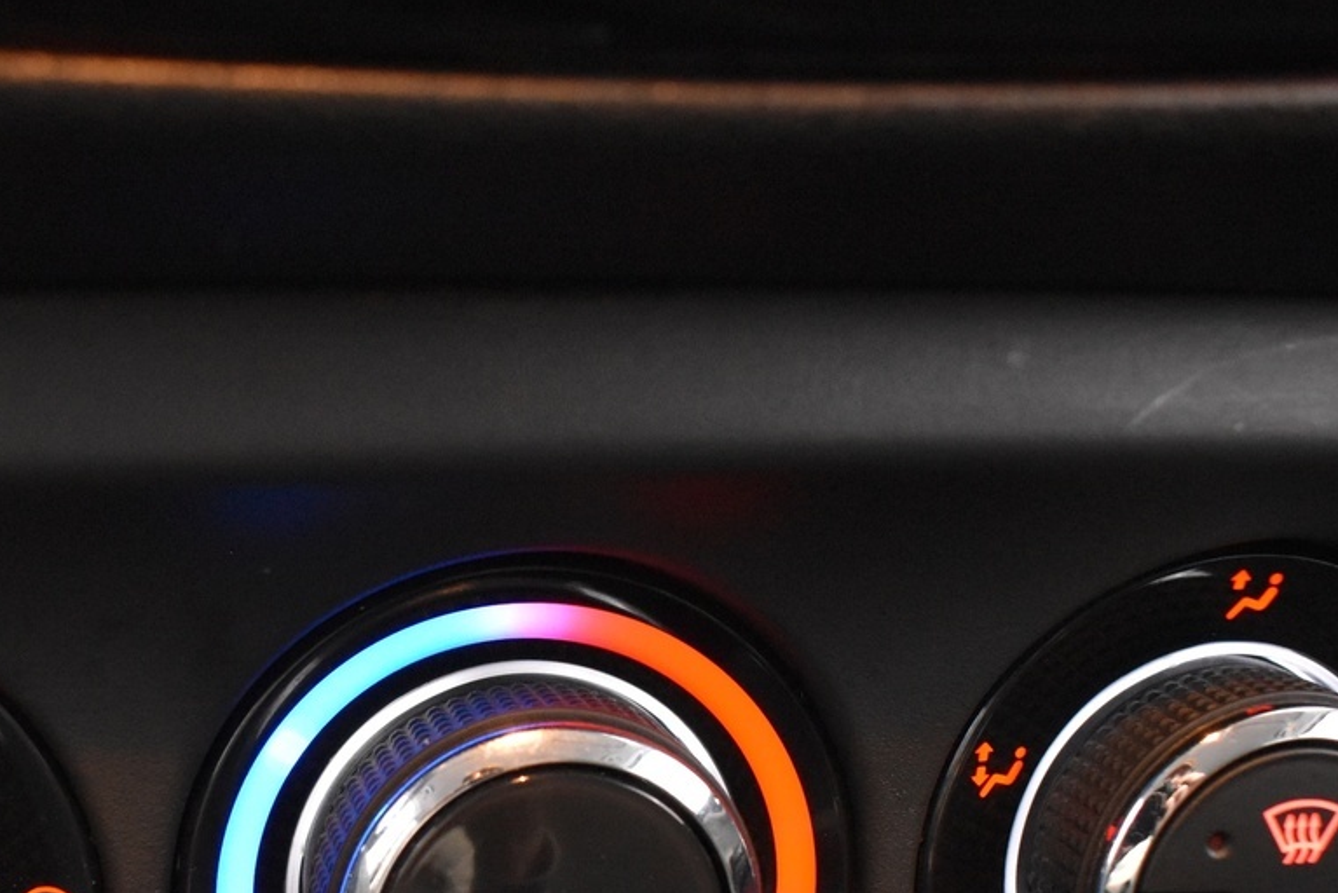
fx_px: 2119
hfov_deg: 34.7
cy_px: 893
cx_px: 452
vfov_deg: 22.9
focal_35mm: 57
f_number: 3.5
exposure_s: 1/15
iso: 3200
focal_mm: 18
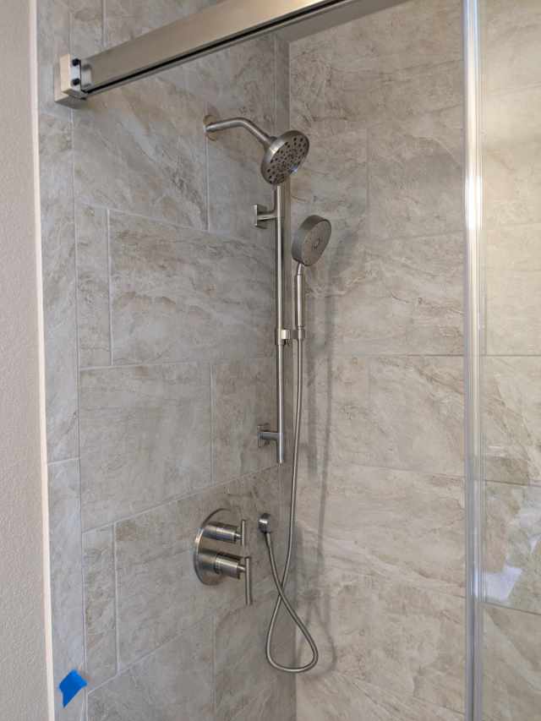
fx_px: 562
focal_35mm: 27
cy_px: 360
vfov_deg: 65.3
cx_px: 270
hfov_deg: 51.4
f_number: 1.7
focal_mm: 4.4
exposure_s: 1/30
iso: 216
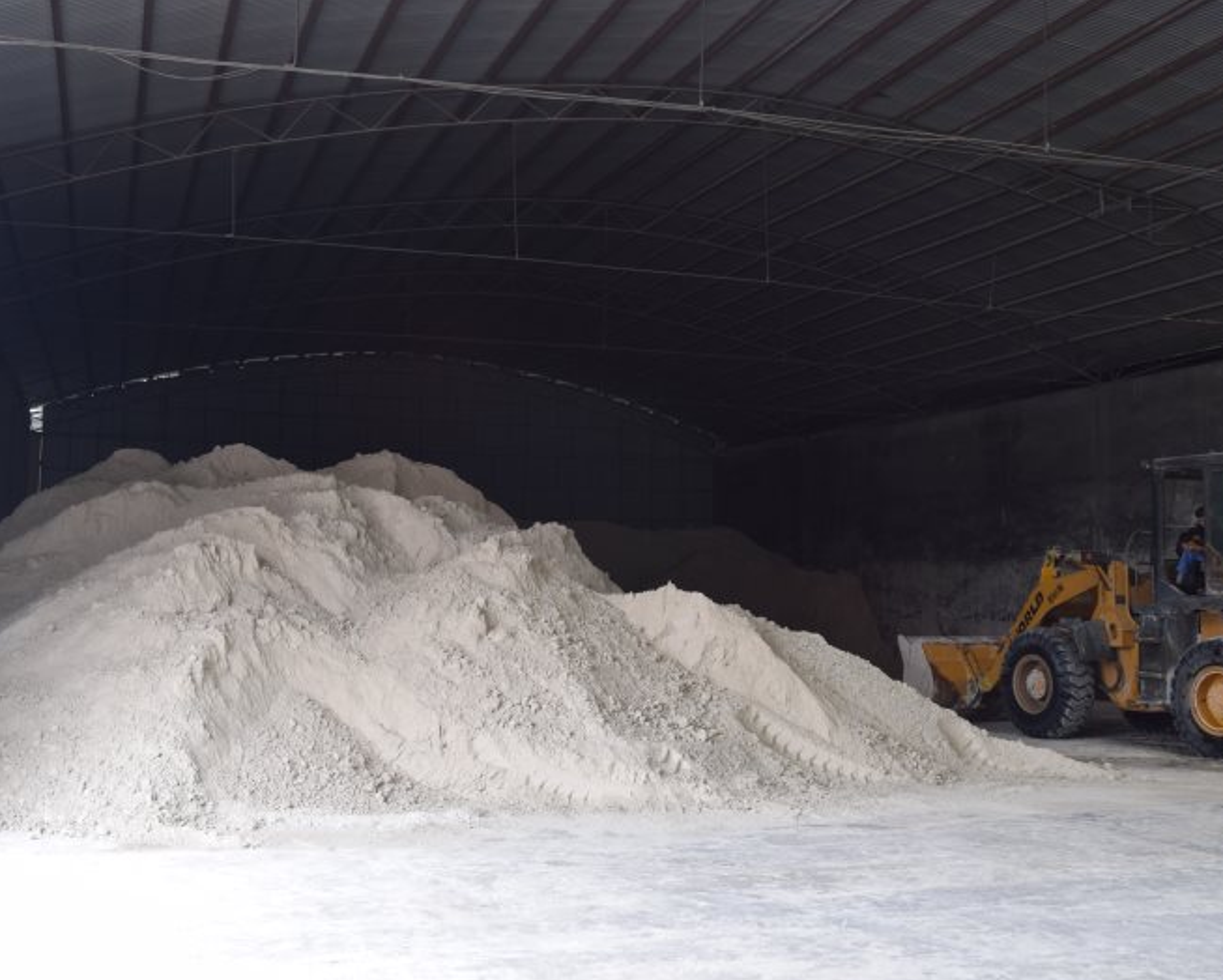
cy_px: 491
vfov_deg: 37.7
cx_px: 563
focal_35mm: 40
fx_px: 1433
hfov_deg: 46.2
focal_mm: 23
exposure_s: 1/125
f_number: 7.1
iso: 400
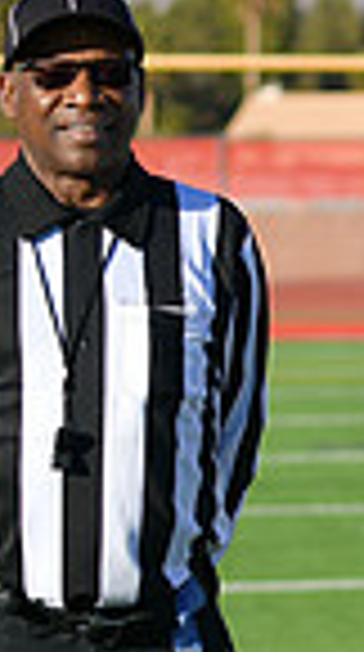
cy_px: 535
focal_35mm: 294
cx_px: 613
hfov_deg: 4.1
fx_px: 5071
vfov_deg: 7.3
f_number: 2.8
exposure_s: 1/1600
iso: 64
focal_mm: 70
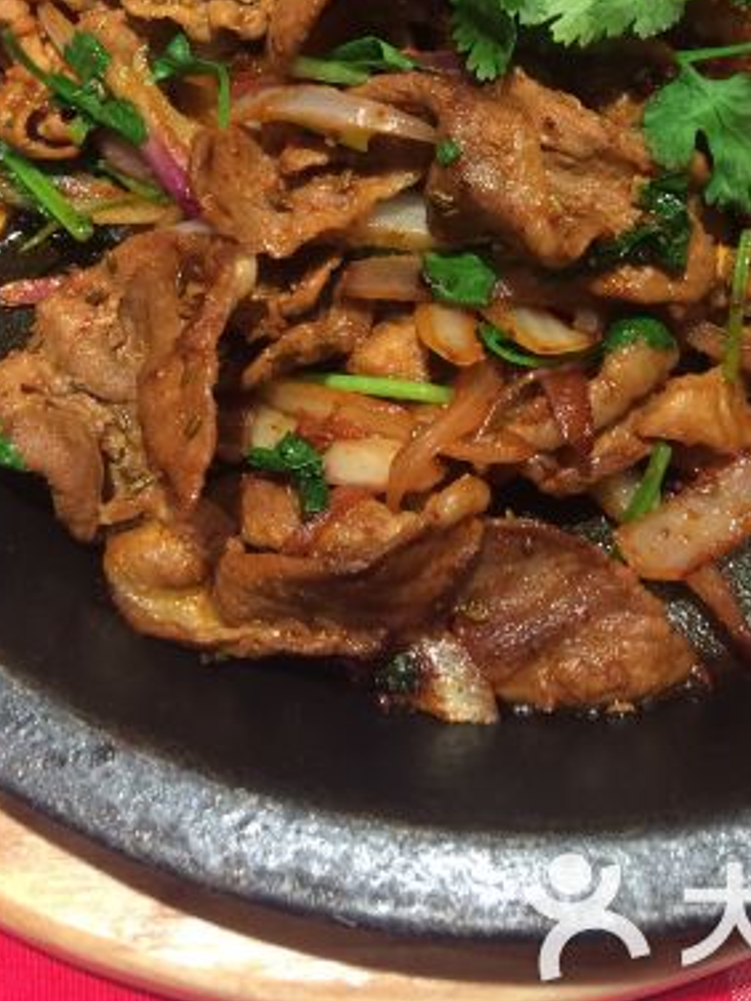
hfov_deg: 26.9
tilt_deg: -57.1
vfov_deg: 33.8
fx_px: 1562
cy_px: 122
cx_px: 491
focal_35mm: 54
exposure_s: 1/33
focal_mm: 4.15
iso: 50
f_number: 2.2
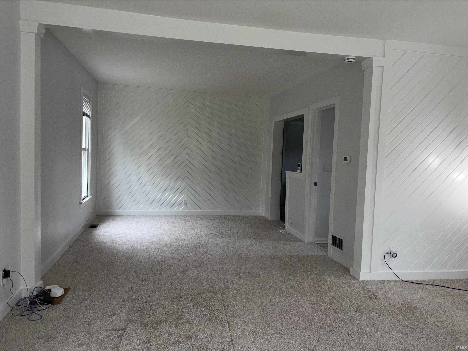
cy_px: 176
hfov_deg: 67.3
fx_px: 352
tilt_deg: -2.4
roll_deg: -2.1
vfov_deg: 53.1
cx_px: 234
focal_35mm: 26
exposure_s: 1/120
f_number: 1.6
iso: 80
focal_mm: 5.96
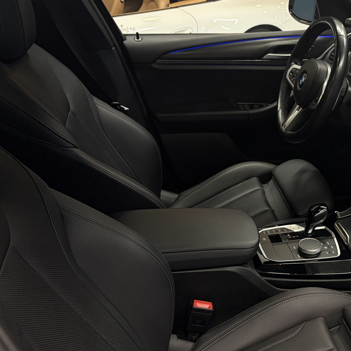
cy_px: 202
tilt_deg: -28.3
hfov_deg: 37.1
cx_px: 303
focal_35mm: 43
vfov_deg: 39.1
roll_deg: -0.1
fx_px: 493
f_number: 1.6
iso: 160
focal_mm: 5.96
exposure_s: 1/49
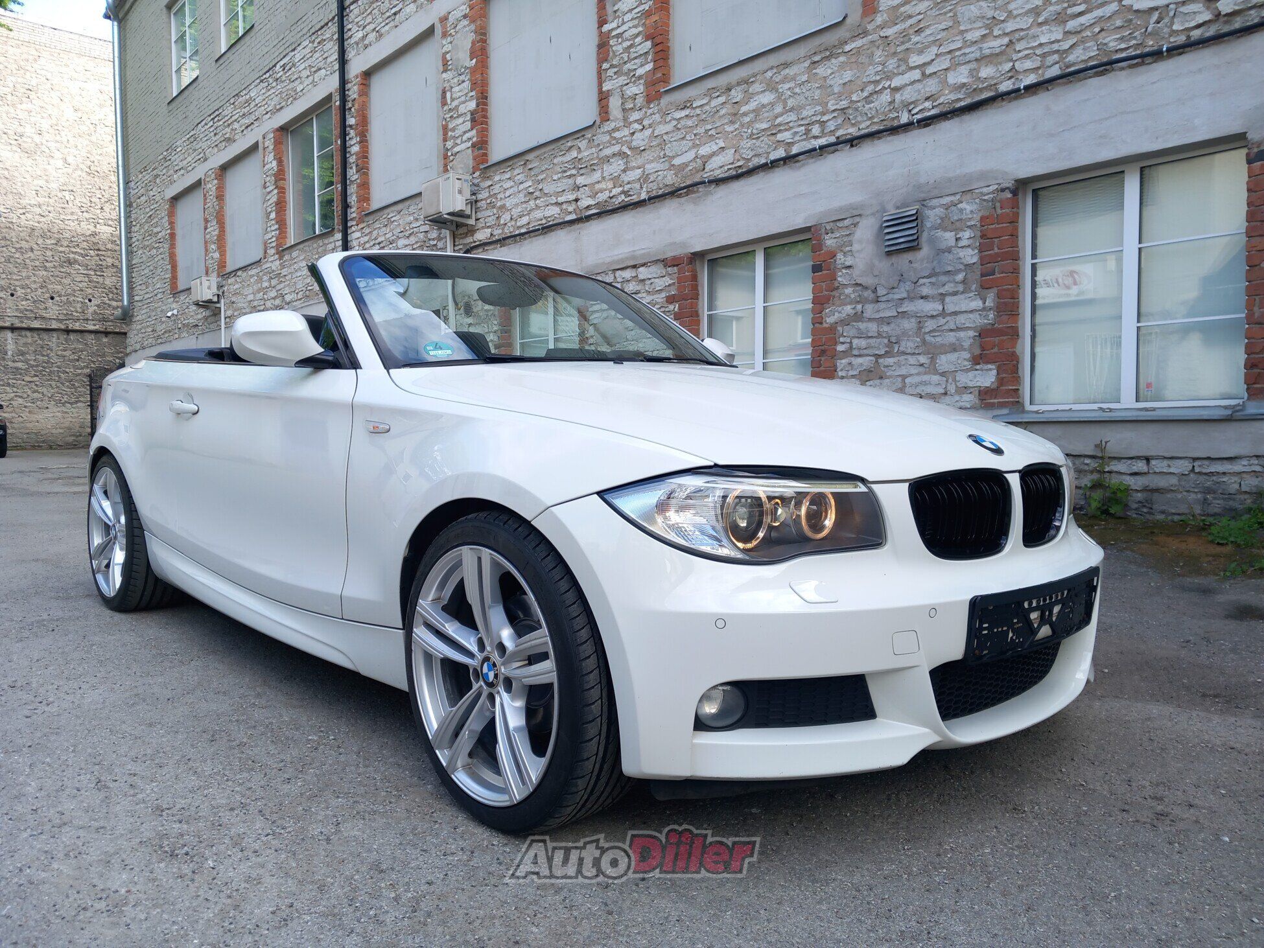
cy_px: 474
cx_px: 632
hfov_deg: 65.3
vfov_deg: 51.4
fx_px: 986
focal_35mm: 27
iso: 20
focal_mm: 4
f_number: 1.8
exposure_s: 1/111
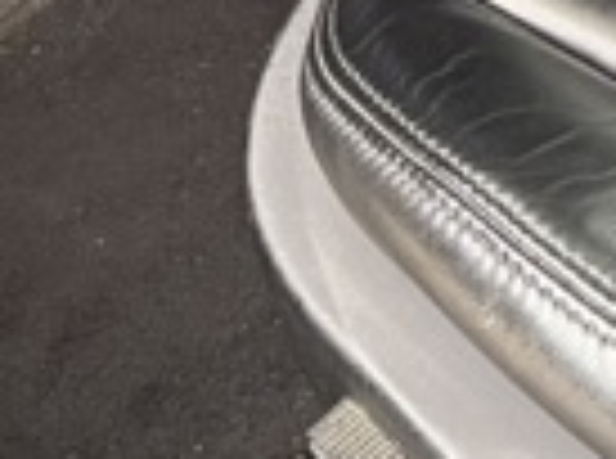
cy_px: -752
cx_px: 1403
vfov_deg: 7.0
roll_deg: -0.8
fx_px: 3461
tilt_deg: -29.4
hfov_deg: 9.3
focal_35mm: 195
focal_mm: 5.96
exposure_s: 1/98
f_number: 1.6
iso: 125
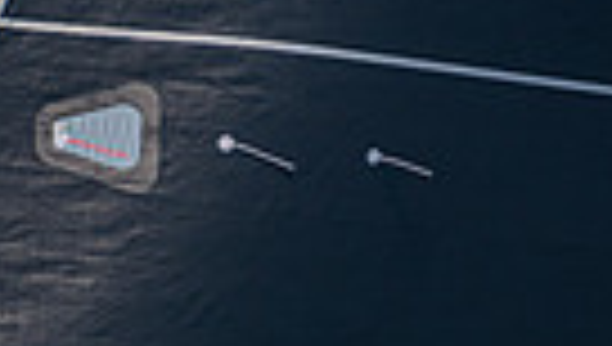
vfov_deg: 1.5
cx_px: -274
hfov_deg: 2.7
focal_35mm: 791
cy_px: 841
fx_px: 12856
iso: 250
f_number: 6.3
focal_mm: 165
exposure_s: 1/800
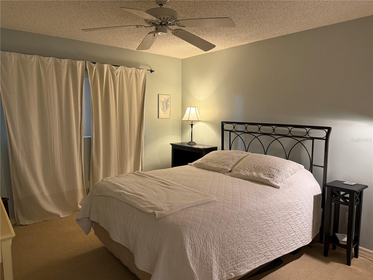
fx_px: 259
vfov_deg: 56.8
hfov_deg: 71.6
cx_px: 186
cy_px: 140
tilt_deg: -7.3
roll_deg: -0.2
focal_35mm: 24
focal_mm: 6.76
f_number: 1.78
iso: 250
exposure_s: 1/60
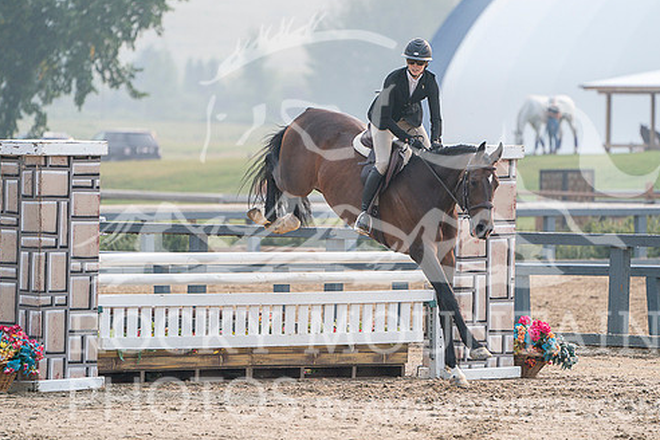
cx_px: 372
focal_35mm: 396
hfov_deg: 5.2
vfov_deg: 3.5
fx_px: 7259
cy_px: 211
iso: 500
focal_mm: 336
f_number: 5.6
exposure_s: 1/800
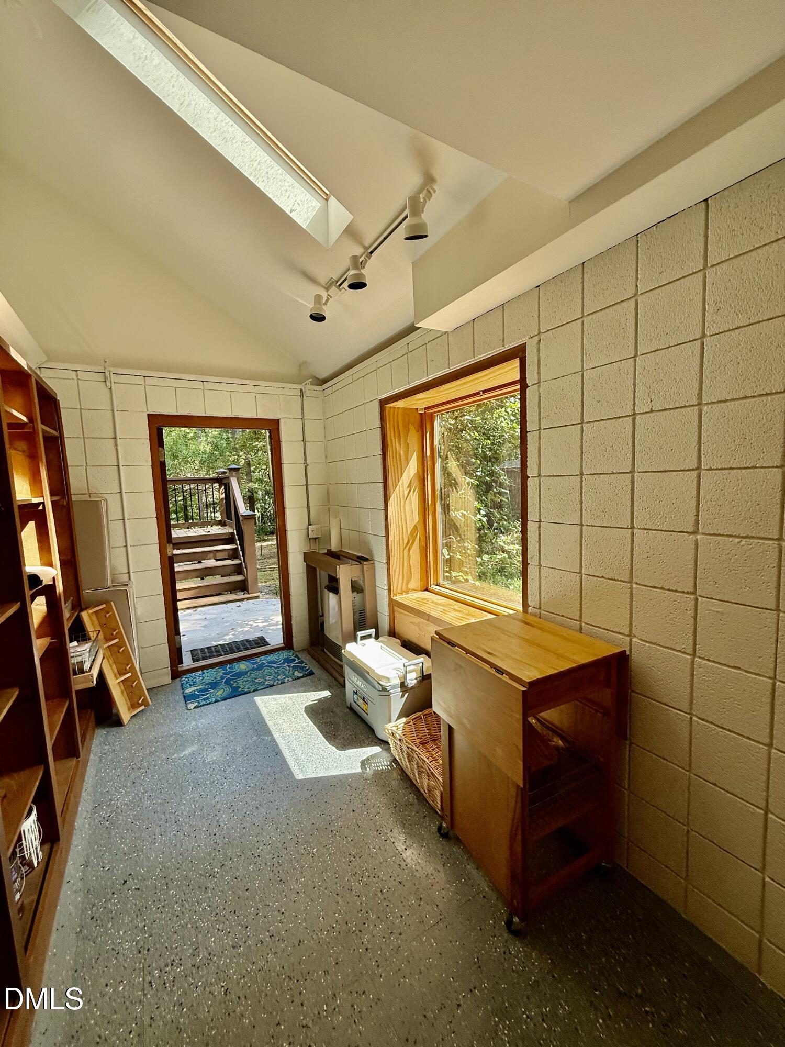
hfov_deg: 85.7
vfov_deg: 102.1
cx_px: 392
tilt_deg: -3.3
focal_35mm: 14
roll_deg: +2.4
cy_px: 524
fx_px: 423
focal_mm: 2.22
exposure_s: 1/257
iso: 64
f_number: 2.2
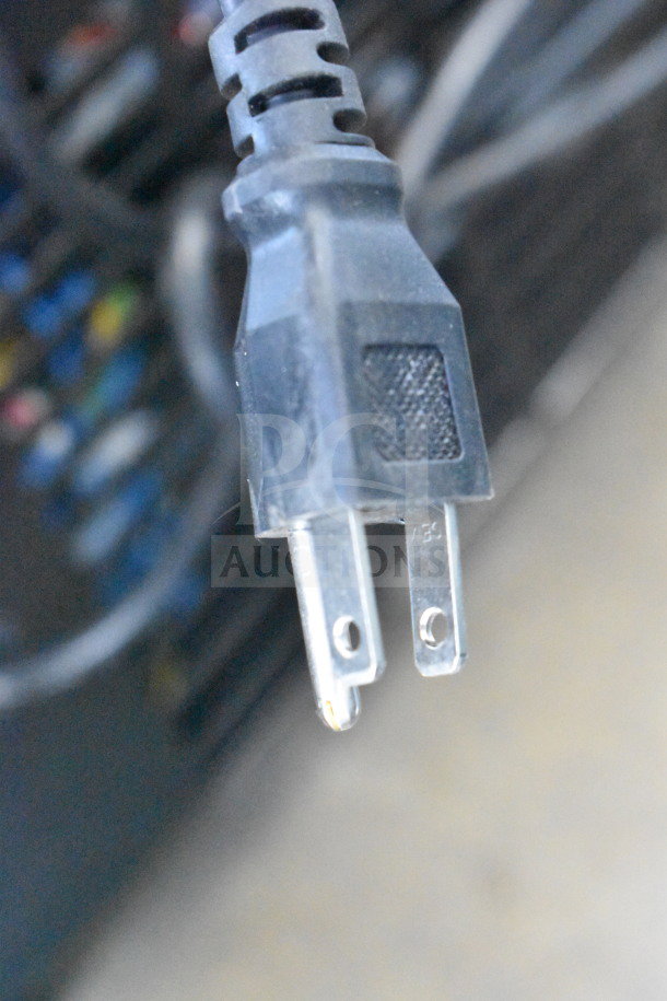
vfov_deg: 24.6
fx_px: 2293
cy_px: 500
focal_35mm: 82
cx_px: 334
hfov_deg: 16.6
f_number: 5.6
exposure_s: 1/60
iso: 25600
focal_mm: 55
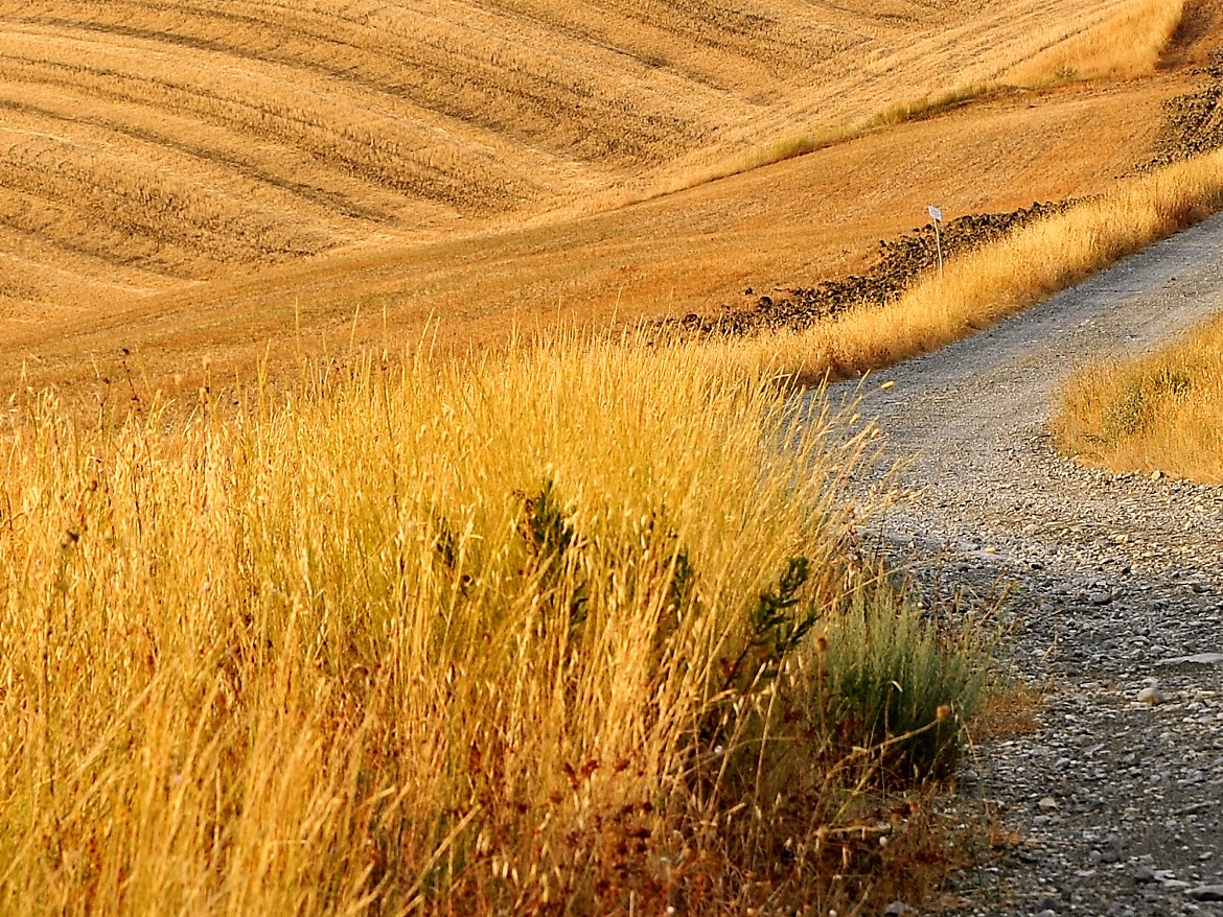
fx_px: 7138
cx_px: 724
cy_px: 227
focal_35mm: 202
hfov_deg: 9.8
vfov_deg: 7.3
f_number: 8
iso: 400
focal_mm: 82
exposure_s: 1/500
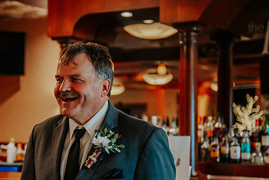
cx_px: 67
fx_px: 620
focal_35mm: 83
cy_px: 138
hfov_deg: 24.2
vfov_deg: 16.4
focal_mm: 52
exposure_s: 1/200
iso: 2000
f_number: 2.8
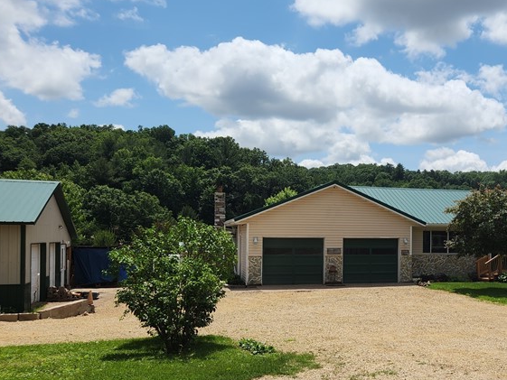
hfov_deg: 42.7
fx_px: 615
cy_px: 226
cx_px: 408
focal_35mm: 42
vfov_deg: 34.3
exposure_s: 1/3273
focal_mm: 5.4
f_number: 1.8
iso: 20
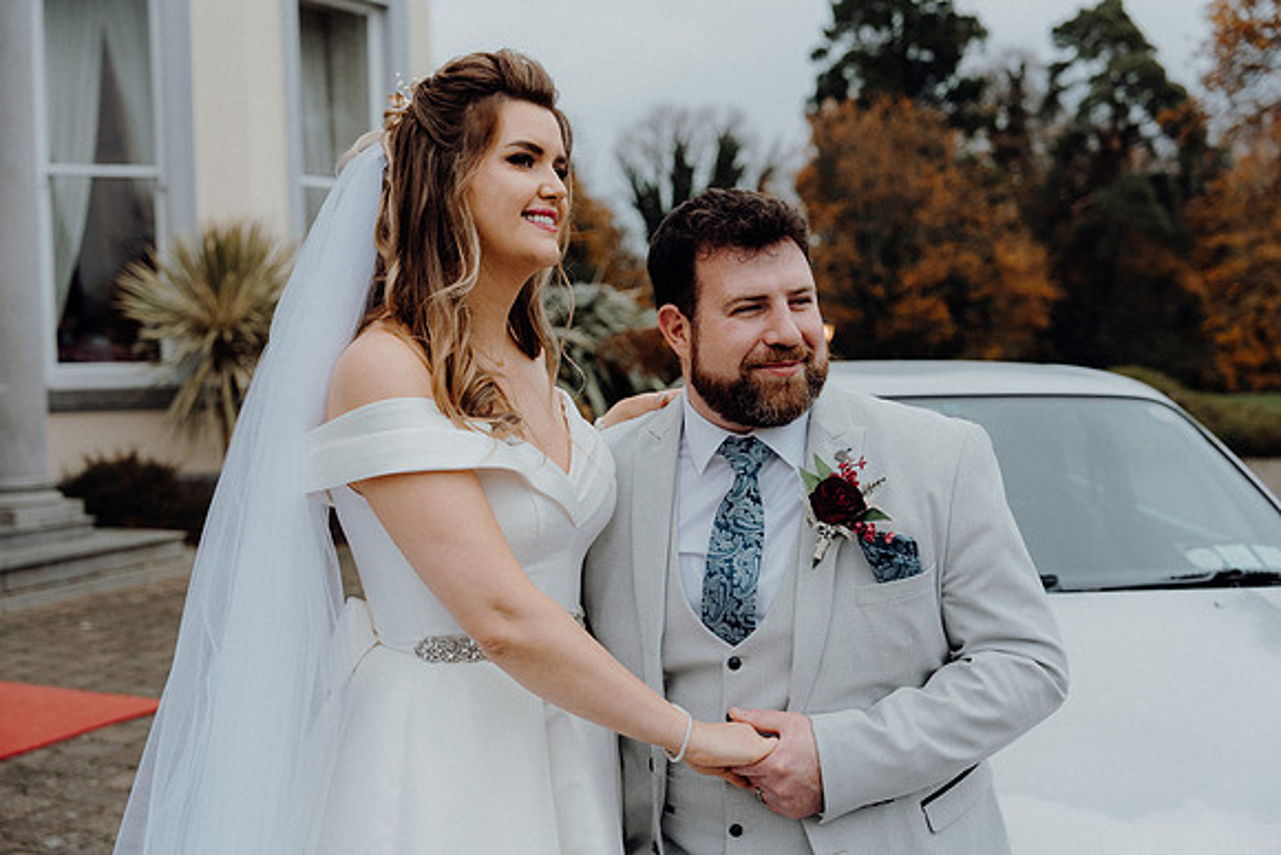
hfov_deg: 41.9
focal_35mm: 47
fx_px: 1673
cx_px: 640
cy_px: 428
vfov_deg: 28.7
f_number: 3.5
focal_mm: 47
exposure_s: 1/200
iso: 400
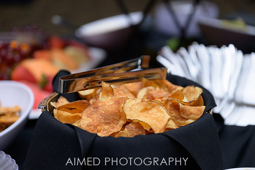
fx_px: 496
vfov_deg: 19.5
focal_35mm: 70
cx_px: 128
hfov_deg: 28.8
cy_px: 85
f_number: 2.8
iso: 640
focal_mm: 70
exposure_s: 1/160
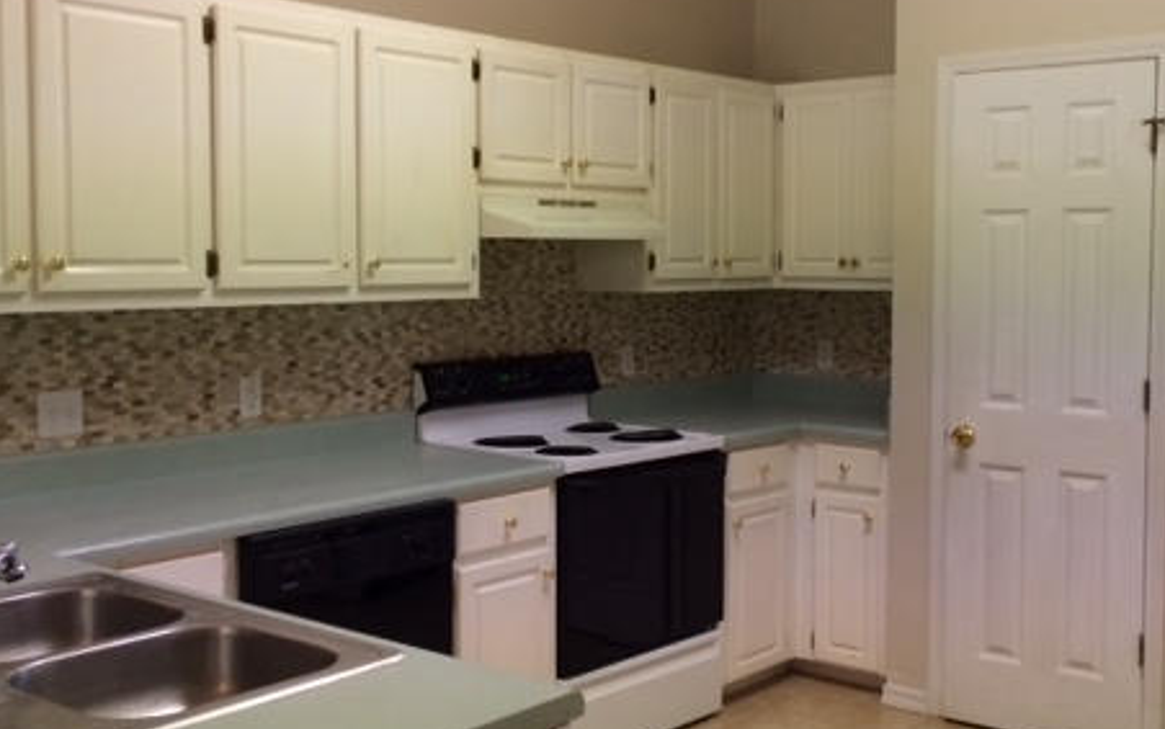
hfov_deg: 44.3
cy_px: 332
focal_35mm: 45
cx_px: 650
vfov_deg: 28.6
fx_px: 1429
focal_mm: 4.12
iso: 64
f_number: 2.2
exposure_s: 1/30
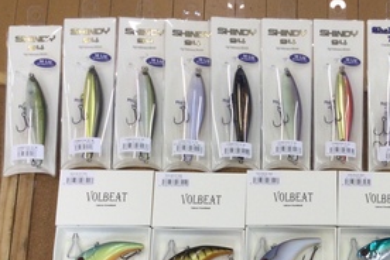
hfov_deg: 28.0
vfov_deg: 18.7
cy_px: 281
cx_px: 332
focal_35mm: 70
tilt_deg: -76.4
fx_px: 758
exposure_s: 1/120
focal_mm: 3.3
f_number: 2.4
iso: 40
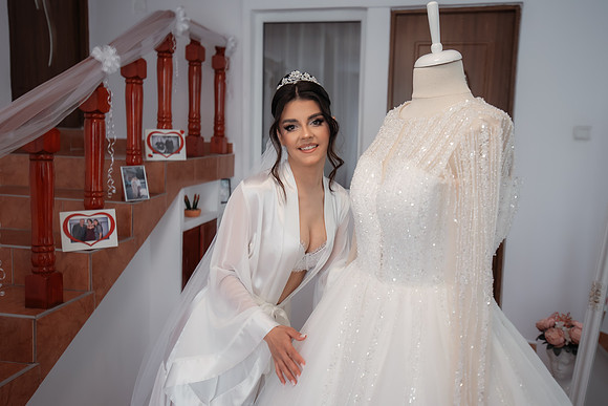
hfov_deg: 58.4
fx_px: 544
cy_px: 204
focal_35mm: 32
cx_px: 316
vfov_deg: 40.9
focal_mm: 30
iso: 1250
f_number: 2.8
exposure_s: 1/250
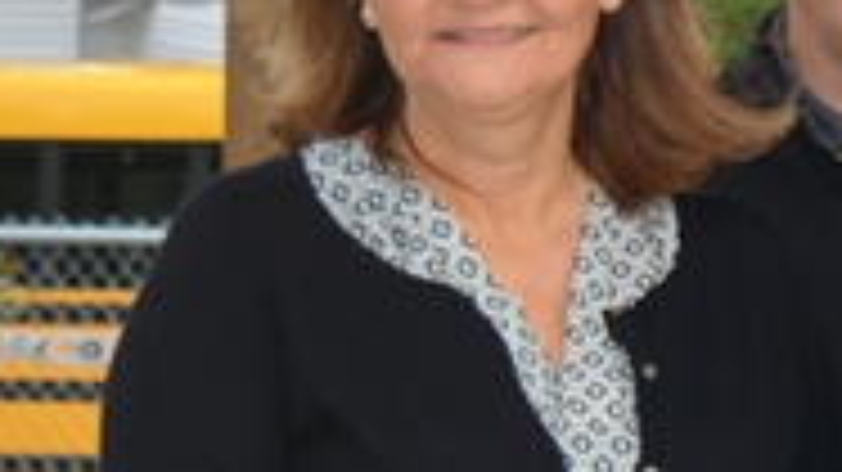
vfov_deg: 4.8
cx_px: 1860
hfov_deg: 8.1
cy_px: 551
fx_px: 5576
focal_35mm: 250
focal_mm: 29
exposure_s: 1/200
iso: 125
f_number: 4.2
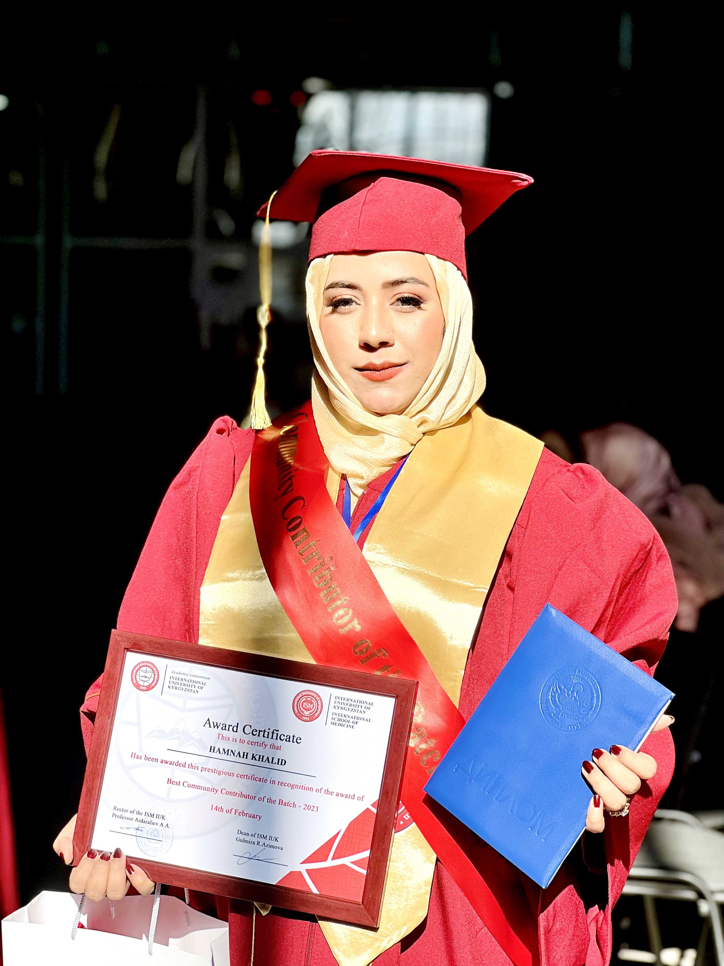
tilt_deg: -3.1
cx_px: 362
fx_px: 2147
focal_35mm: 77
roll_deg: -1.6
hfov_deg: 19.1
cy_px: 483
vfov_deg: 25.3
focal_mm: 9
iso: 32
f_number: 2.8
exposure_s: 1/444
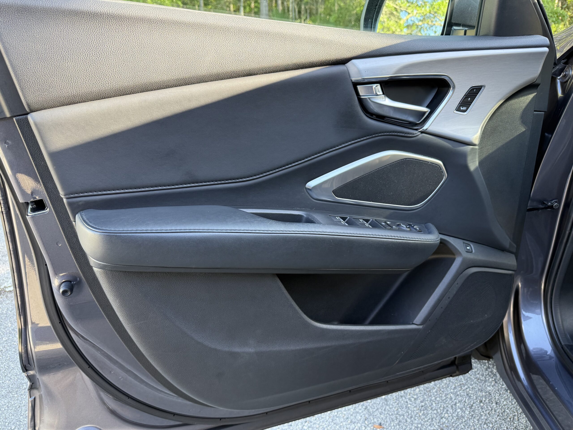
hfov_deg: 71.6
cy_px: 215
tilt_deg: -21.8
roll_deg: -0.3
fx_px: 397
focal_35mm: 24
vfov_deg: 56.8
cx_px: 286
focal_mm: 6.76
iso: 200
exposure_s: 1/165
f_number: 1.78
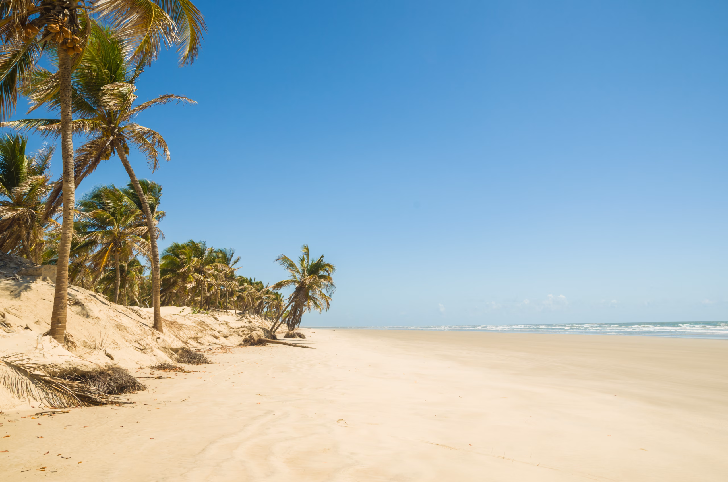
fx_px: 515
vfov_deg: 50.2
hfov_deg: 70.5
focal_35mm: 26
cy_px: 241
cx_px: 364
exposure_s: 1/100
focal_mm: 17
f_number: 11
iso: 100
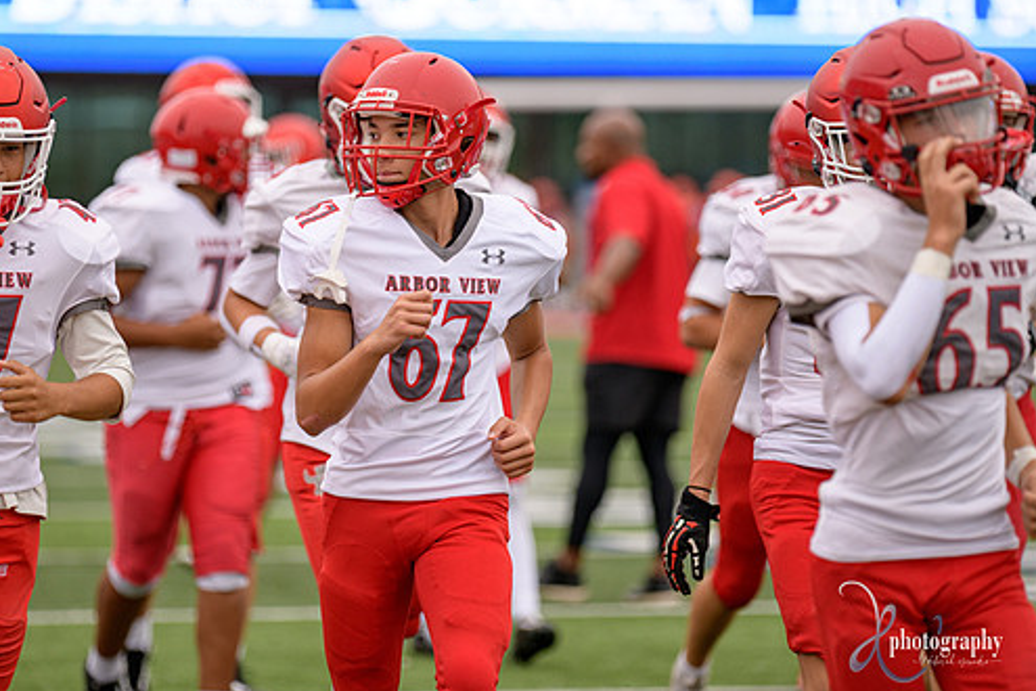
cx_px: 456
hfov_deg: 8.0
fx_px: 7424
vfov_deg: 5.3
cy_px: 330
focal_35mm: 258
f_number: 2.8
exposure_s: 1/500
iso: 140
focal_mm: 220
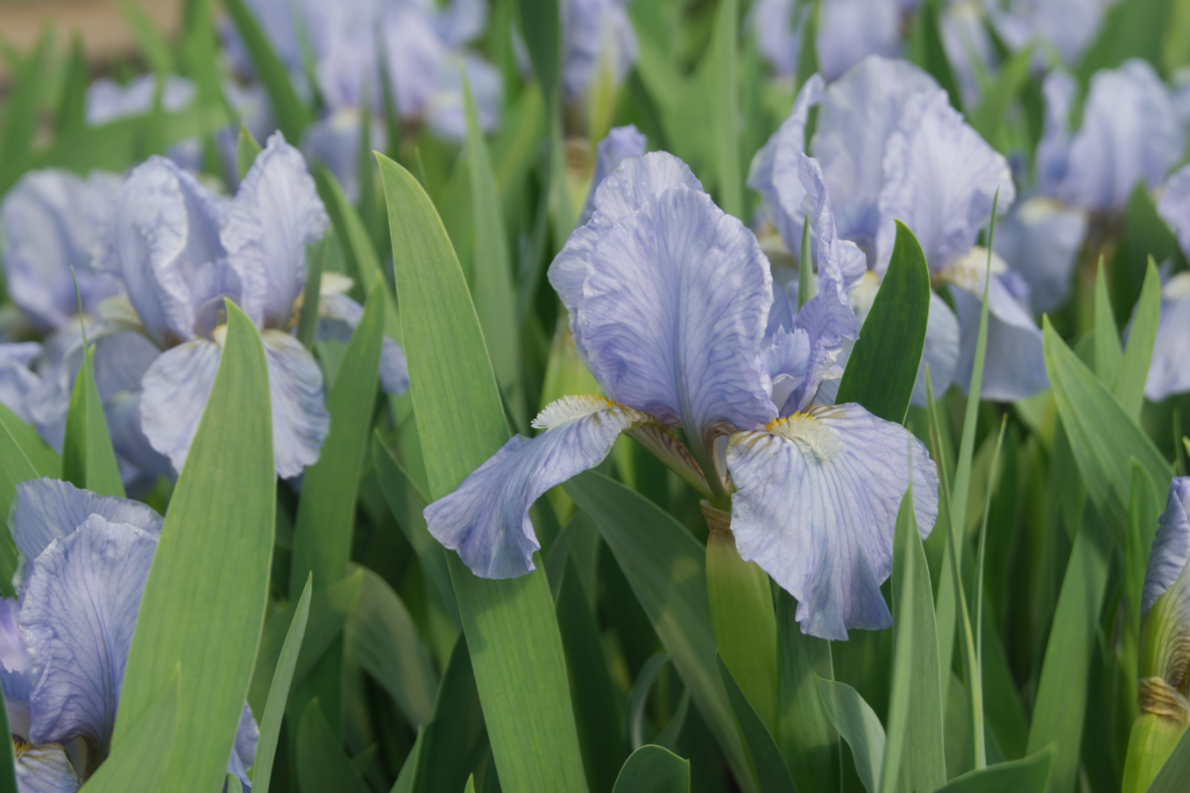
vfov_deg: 16.6
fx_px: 2727
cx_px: 595
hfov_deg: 24.6
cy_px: 396
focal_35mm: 82
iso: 100
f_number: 8
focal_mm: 55
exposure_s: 1/100
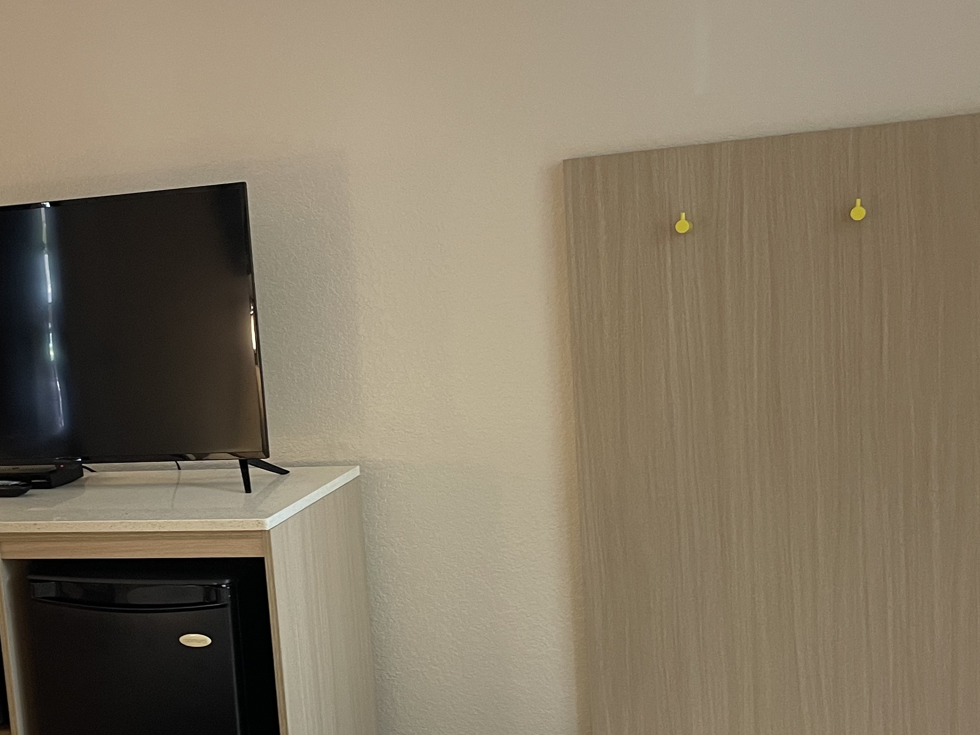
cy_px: 516
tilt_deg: -9.1
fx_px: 1472
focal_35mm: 52
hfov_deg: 36.0
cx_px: 255
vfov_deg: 27.8
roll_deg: +6.3
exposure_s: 1/60
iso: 160
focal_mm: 4.2
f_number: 1.6
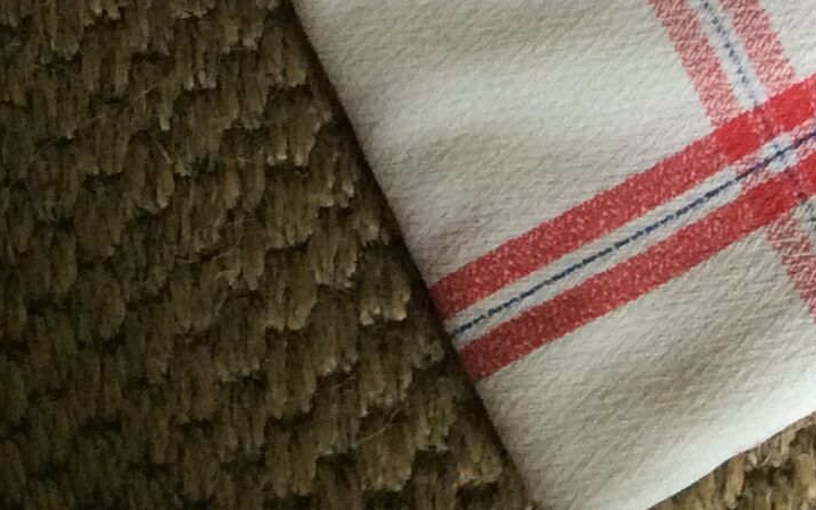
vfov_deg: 10.0
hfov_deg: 16.8
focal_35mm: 122
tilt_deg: -71.8
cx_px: 782
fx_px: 2713
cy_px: -471
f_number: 2.4
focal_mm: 3.3
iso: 100
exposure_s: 1/25
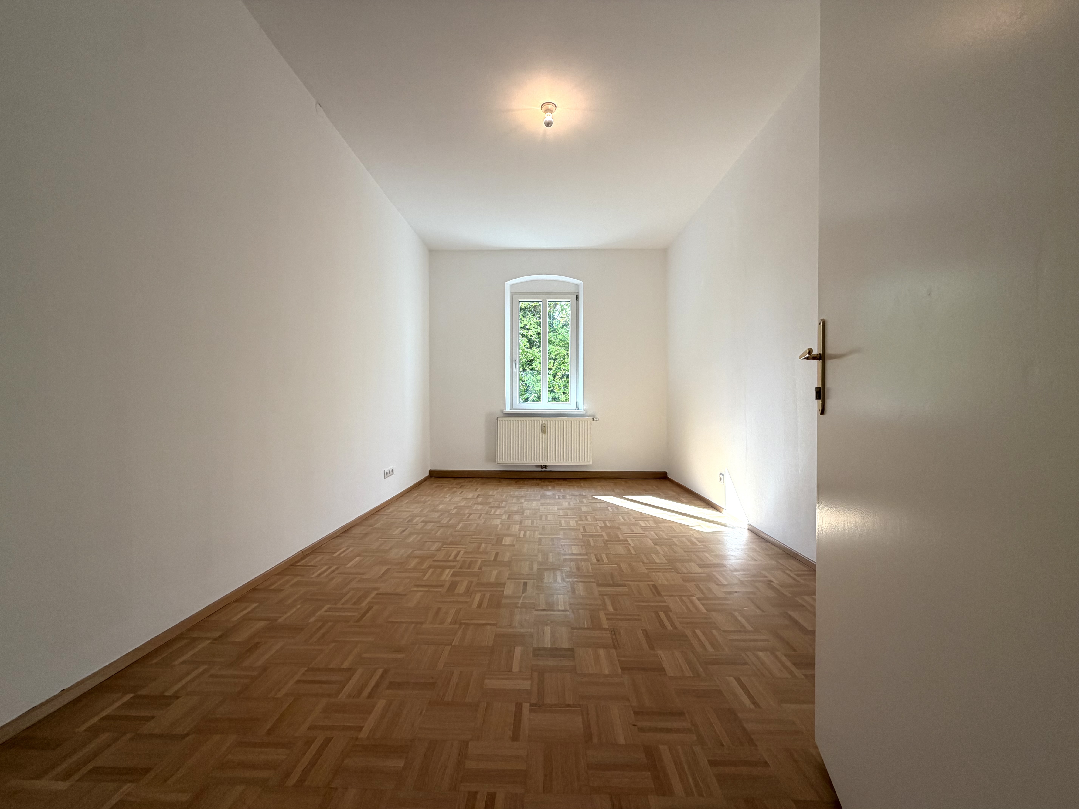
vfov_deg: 85.7
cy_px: 404
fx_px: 436
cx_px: 540
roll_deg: -0.1
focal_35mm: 14
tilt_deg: +0.1
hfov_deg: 102.1
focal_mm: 2.22
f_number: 2.2
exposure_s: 1/121
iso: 80
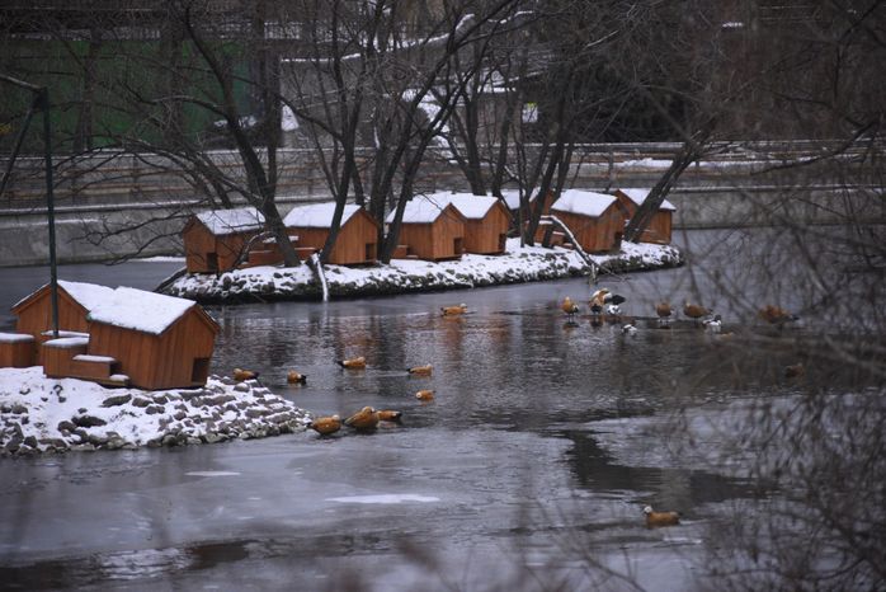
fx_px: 4924
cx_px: 443
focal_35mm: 200
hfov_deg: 10.3
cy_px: 296
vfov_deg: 6.9
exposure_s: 1/4000
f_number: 2.8
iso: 3200
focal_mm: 200
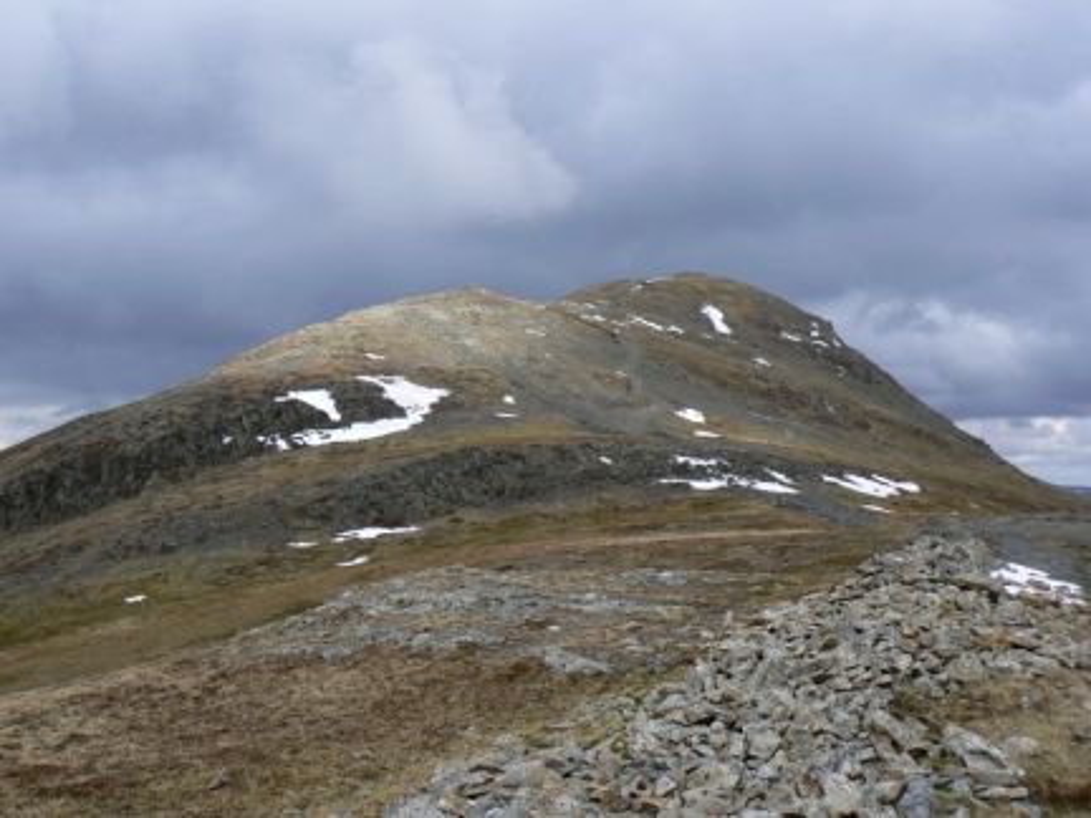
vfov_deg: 39.7
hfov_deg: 51.4
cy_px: 409
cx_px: 546
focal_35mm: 36
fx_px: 1135
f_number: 5.6
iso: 80
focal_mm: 6
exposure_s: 1/400
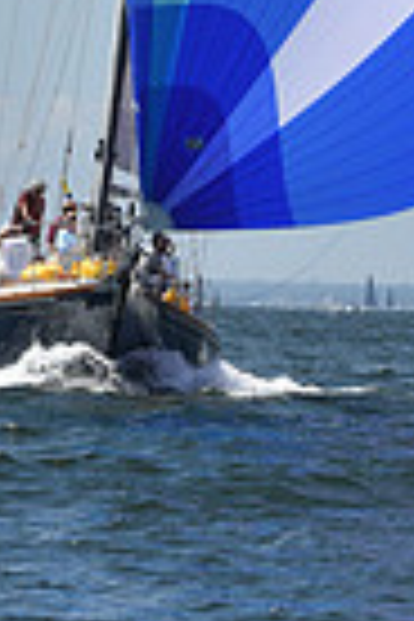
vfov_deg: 4.6
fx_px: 7624
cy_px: -490
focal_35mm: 442
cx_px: 241
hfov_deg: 3.1
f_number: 10
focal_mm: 105
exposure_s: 1/1250
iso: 320
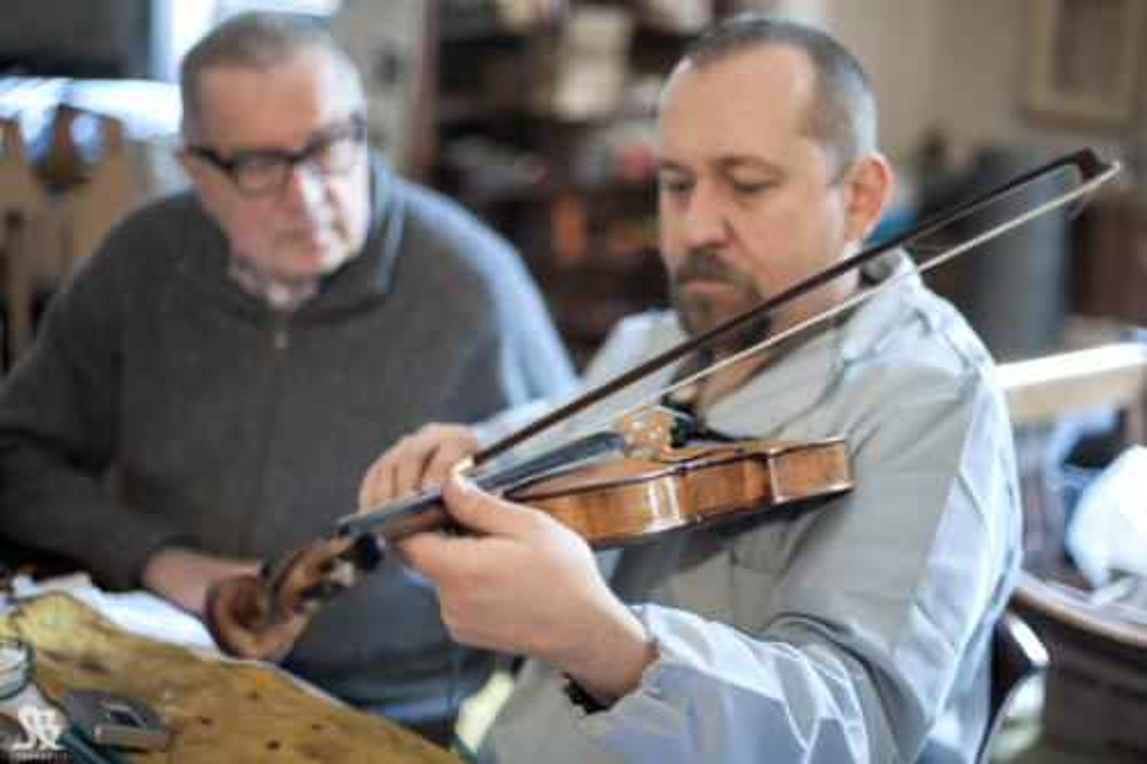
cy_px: 382
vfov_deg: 27.0
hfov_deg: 39.6
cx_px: 574
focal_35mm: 50
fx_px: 1592
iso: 2000
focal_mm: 50
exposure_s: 1/160
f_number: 1.6
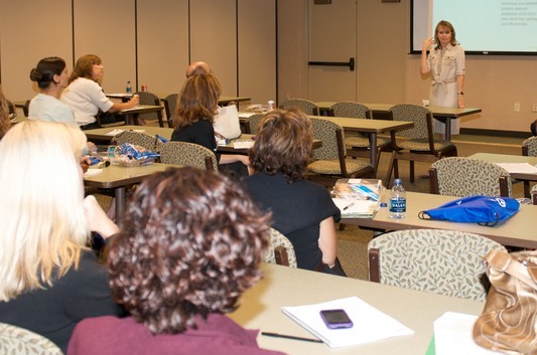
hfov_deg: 36.8
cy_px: 95
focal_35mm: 54
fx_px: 804
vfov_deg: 24.7
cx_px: 323
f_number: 3.2
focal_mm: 24
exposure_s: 1/100
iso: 400
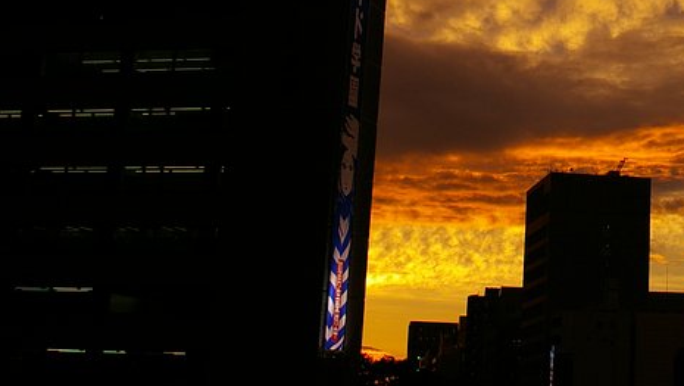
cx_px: 658
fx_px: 1506
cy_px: -92
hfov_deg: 24.6
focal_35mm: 83
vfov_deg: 14.1
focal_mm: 24
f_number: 4.5
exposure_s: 1/125
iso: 200
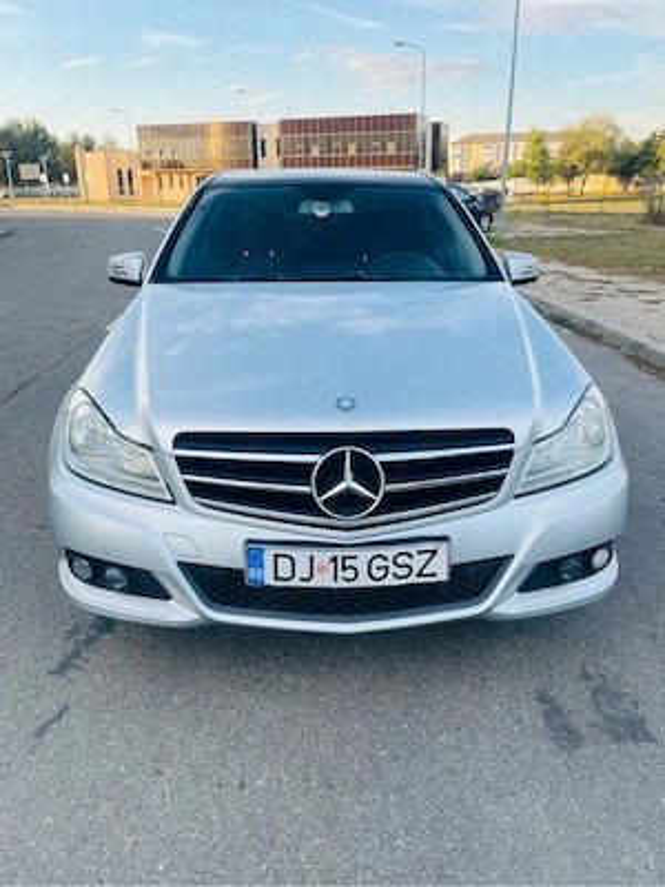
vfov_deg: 69.4
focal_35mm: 25
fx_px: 640
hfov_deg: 54.9
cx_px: 332
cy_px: 444
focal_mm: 5.1
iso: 32
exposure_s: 1/592
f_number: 1.6
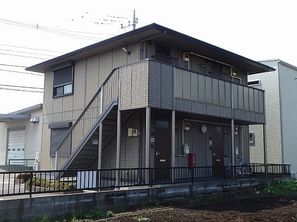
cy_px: 111
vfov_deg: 36.8
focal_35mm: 39
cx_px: 148
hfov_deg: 47.9
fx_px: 335
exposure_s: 1/320
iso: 125
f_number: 5.1
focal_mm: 6.9
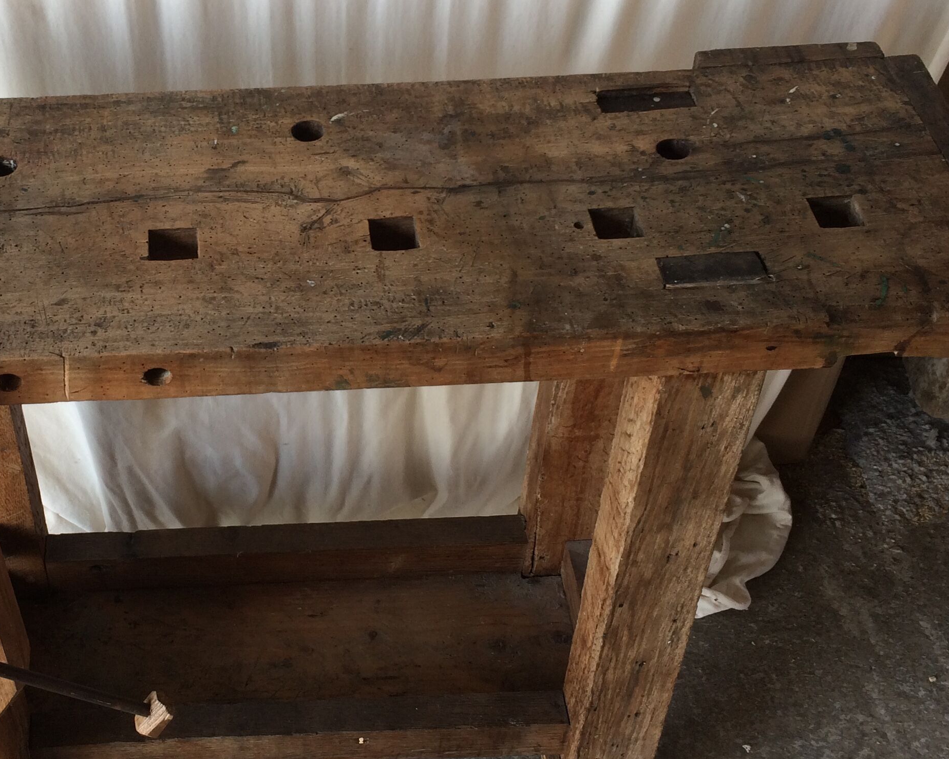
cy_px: 348
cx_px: 274
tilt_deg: -46.1
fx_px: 1404
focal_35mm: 50
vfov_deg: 30.2
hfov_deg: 36.7
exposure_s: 1/50
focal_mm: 4.15
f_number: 2.2
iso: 32
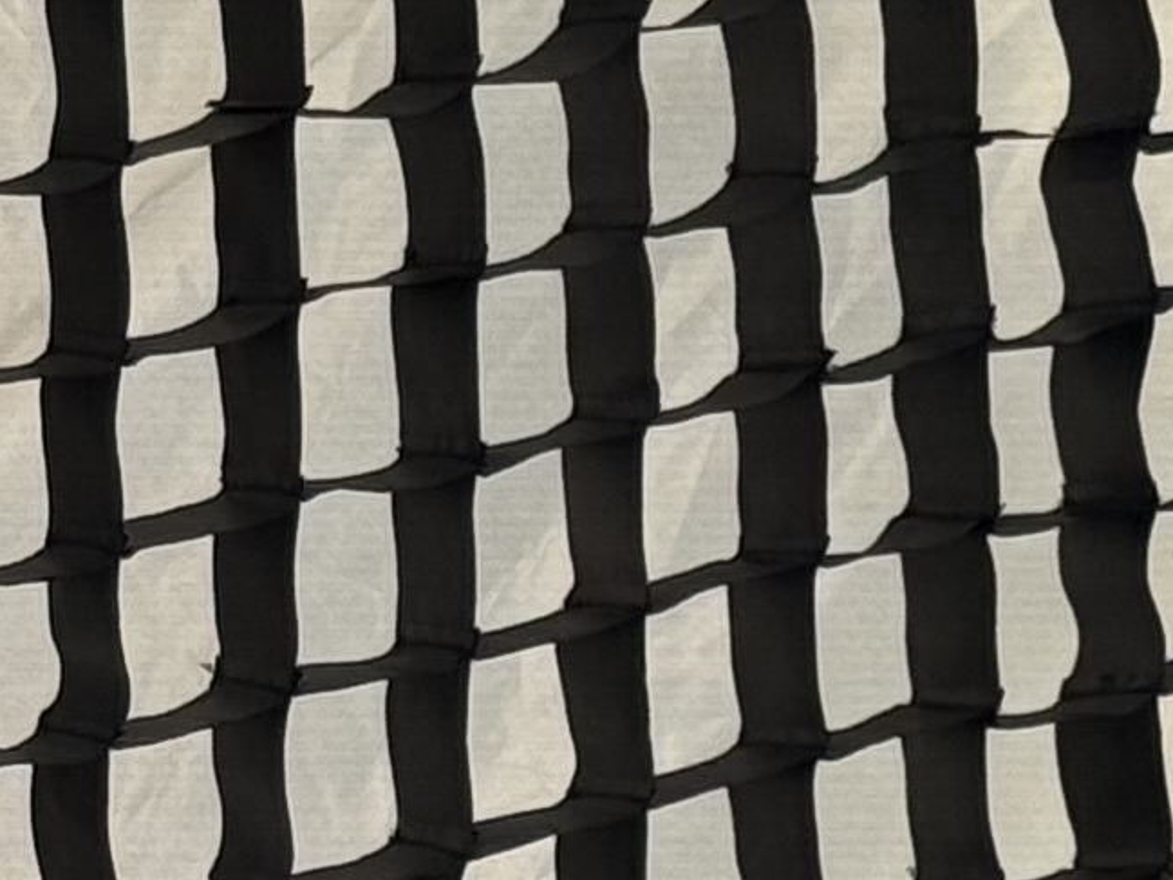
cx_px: -34
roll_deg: +0.9
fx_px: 10100
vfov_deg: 5.0
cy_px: 837
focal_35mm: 298
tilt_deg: -1.5
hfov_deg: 6.6
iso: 64
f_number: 1.78
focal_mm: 6.76
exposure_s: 1/1818
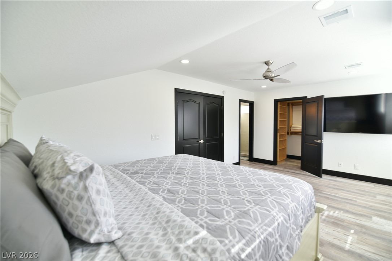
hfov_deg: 100.4
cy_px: 130
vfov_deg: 77.3
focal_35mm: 15
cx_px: 196
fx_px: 163
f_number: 3.5
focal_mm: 15
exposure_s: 1/60
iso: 320
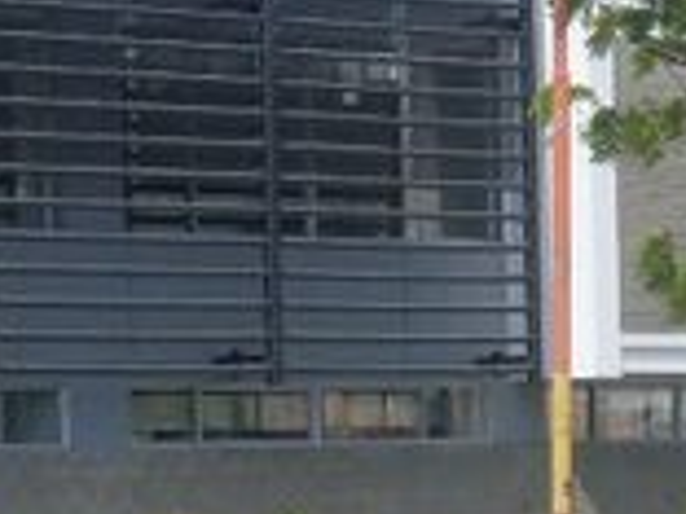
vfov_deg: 3.4
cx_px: 367
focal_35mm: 441
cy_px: -31
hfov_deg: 4.5
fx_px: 8739
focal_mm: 17.1
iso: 80
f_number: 4.8
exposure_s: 1/500
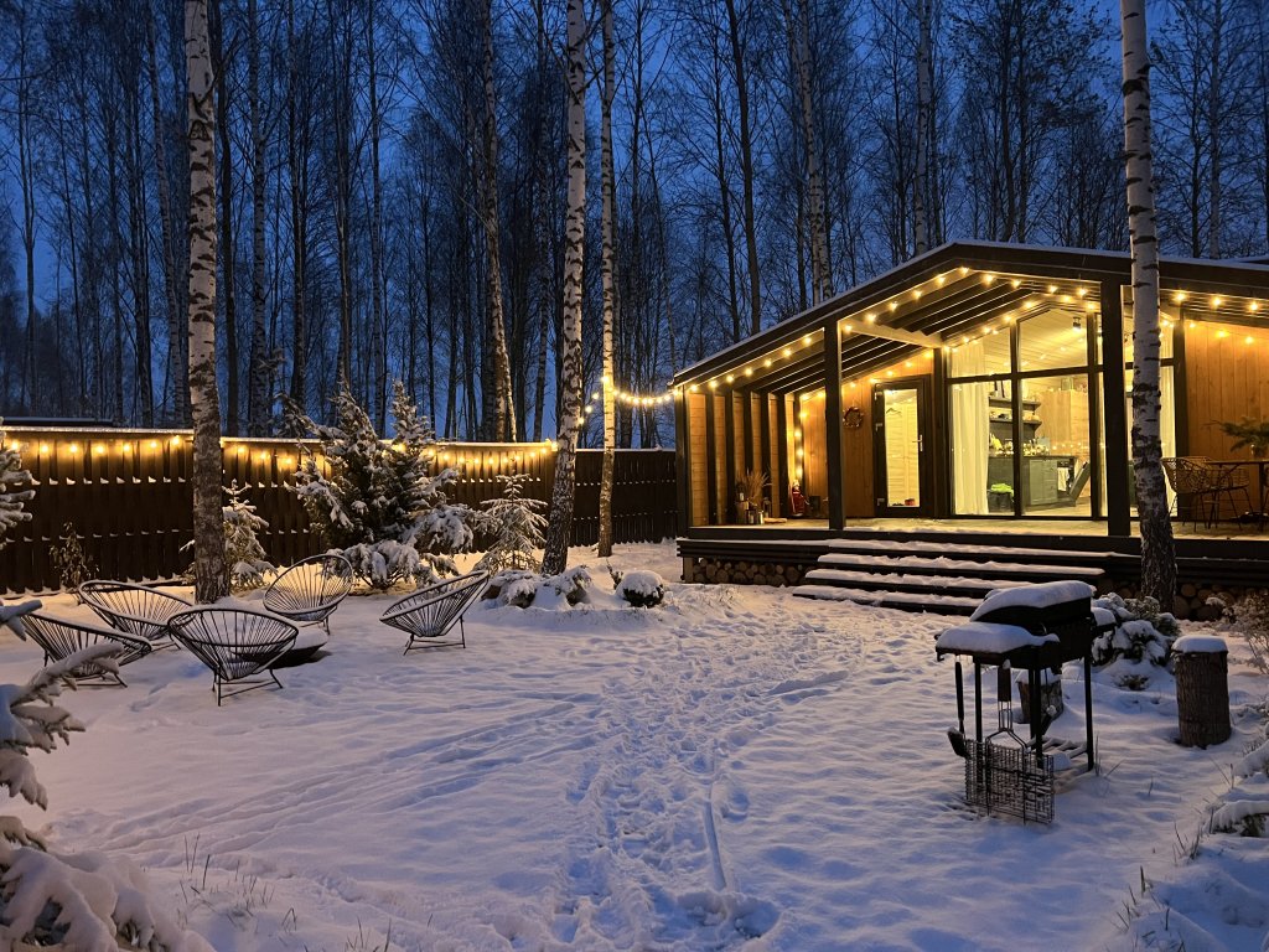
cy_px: 476
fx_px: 953
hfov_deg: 67.3
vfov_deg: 53.1
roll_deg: +1.6
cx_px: 634
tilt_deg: +0.0
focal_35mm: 26
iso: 500
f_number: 1.5
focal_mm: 5.7
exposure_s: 1/25
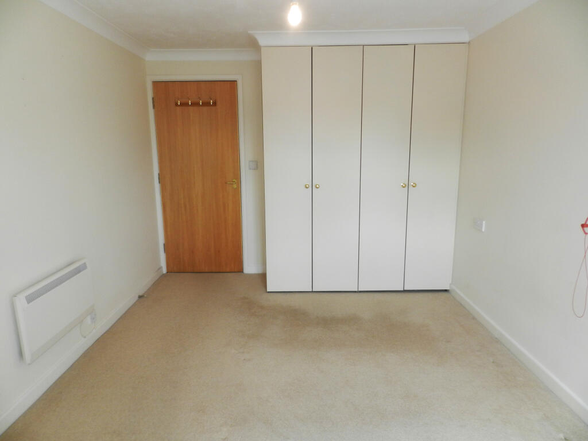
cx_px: 294
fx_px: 391
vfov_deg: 58.9
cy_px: 220
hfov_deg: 73.9
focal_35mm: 23
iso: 160
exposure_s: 1/60
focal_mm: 4
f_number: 3.4
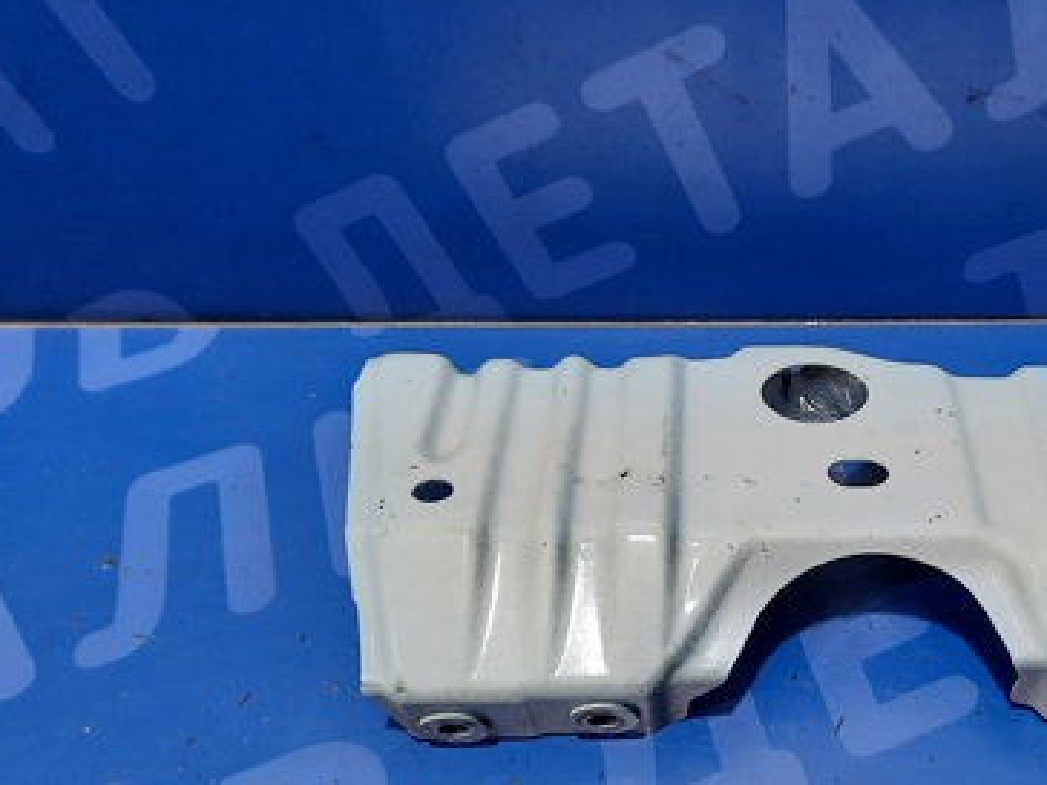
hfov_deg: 42.0
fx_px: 1331
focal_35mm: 44
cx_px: 754
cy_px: 541
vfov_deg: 32.5
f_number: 2
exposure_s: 1/50
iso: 320
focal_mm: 4.6
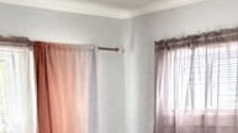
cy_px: 252
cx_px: 183
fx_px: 511
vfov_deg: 13.2
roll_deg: -0.1
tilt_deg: -16.0
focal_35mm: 81
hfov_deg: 25.9
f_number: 2.2
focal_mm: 2.22
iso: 1250
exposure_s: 1/40
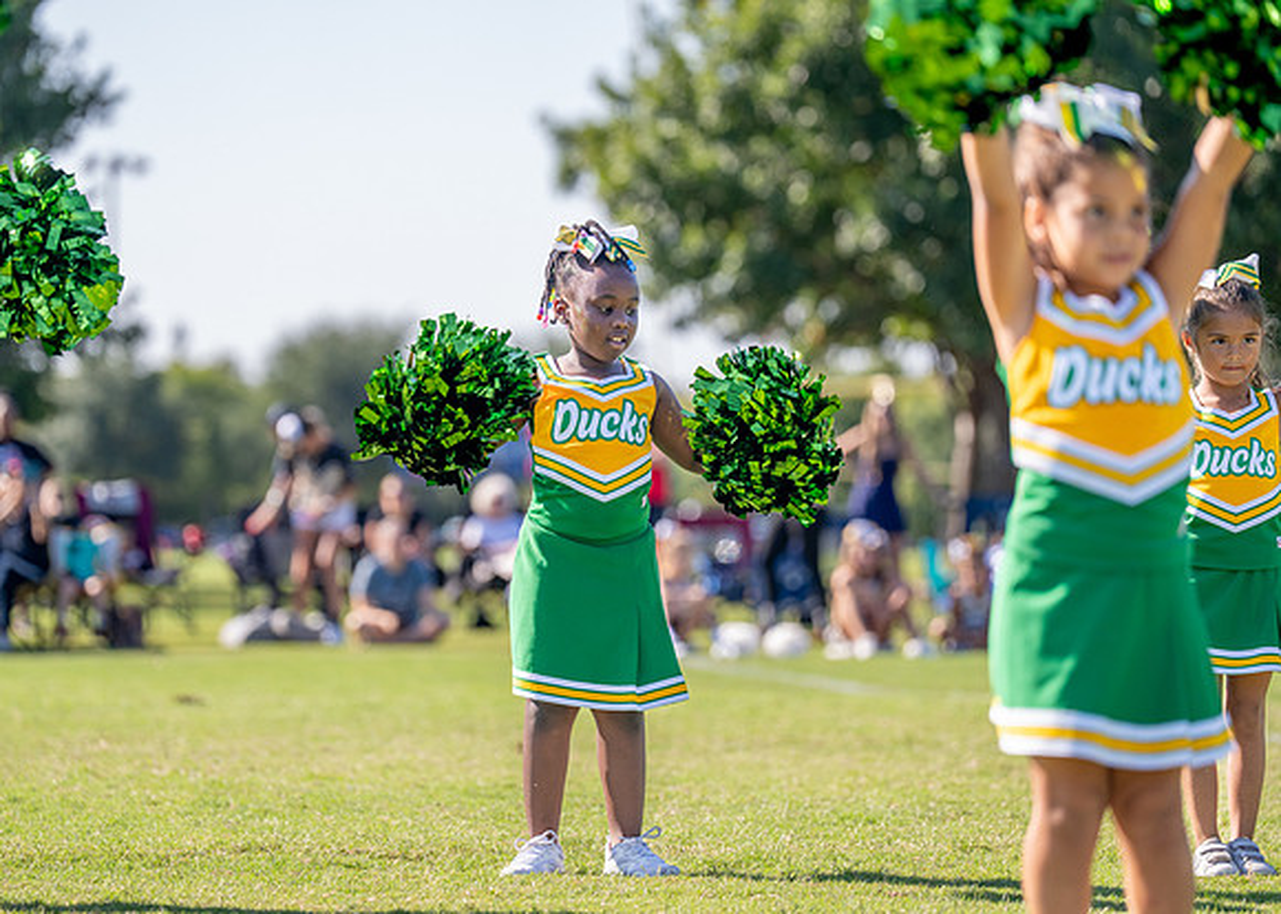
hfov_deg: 12.0
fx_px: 6103
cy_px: 443
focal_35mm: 168
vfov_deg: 8.6
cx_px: 553
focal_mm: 148
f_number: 2.8
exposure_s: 1/2000
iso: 250
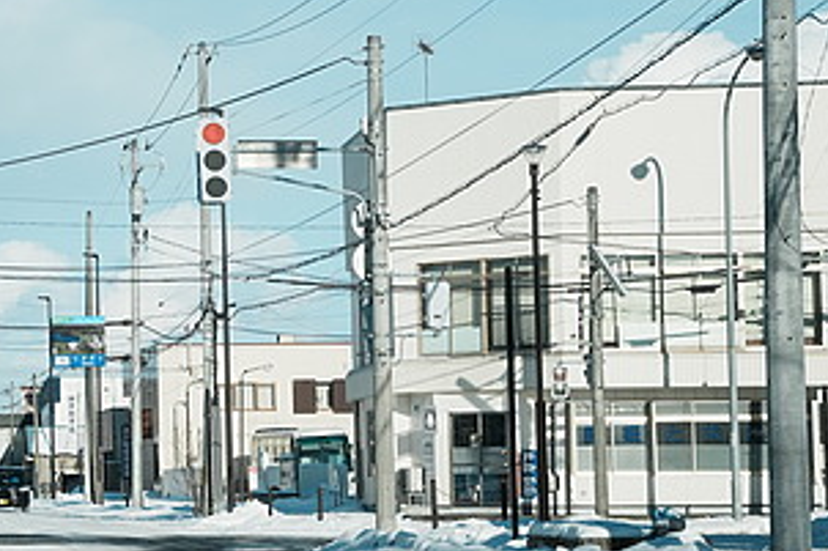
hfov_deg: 15.8
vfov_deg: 10.9
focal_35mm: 126
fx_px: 2892
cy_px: 343
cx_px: -99
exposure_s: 1/8000
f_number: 2.8
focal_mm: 48.7
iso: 250
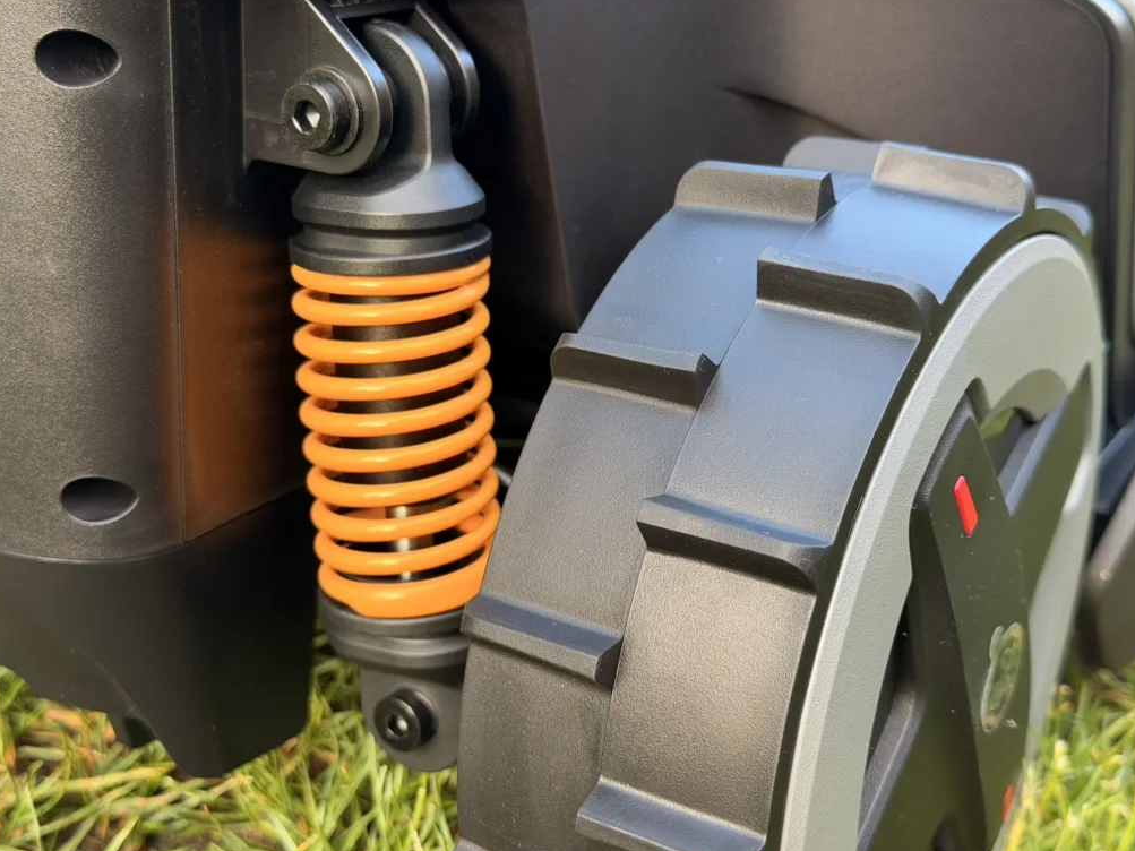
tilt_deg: -22.0
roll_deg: -3.4
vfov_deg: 29.7
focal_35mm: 49
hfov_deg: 38.9
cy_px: 429
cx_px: 566
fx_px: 1606
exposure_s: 1/121
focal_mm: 6.76
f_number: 1.78
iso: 64
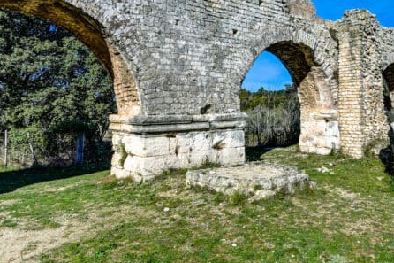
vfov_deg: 41.4
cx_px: 282
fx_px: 339
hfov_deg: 58.0
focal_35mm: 31
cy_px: 75
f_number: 11
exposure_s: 1/400
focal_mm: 18
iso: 100
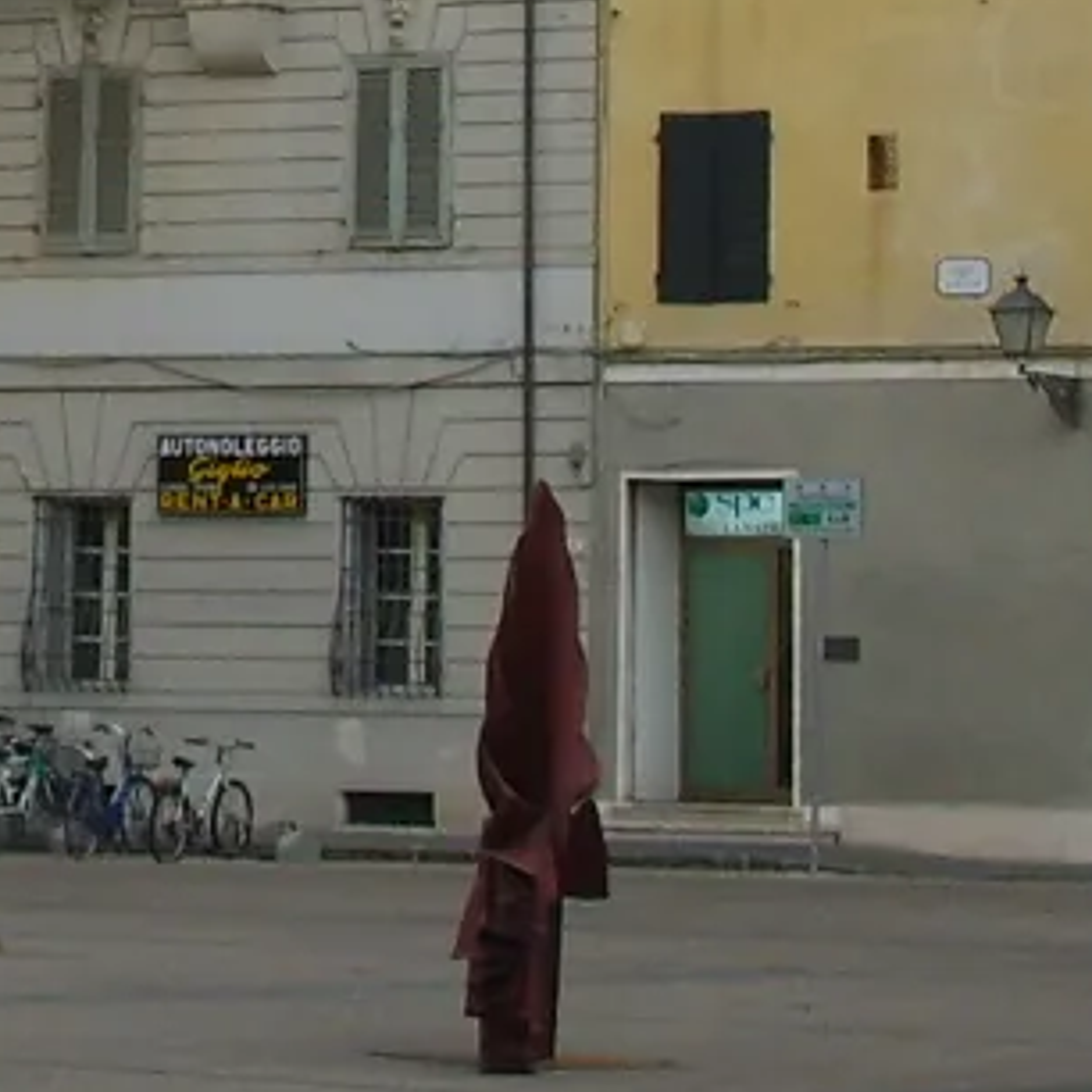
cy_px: -293
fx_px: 7424
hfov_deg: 8.3
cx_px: -325
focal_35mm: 208
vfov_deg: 8.3
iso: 50
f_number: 3.7
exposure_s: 1/125
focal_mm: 7.7
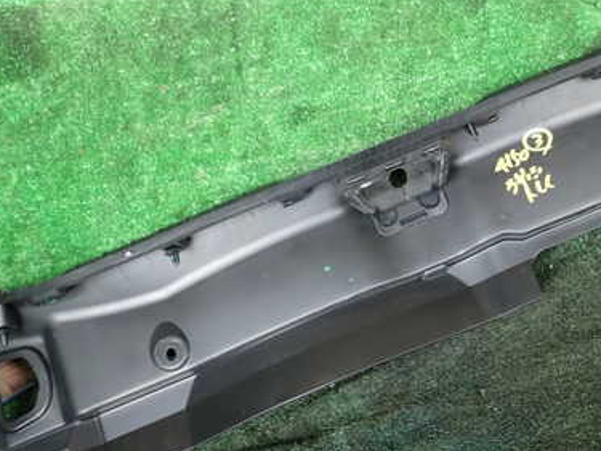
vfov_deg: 30.2
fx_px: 833
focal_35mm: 48
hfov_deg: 39.2
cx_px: 405
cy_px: 202
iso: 160
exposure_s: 1/60
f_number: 2.3
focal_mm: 5.4
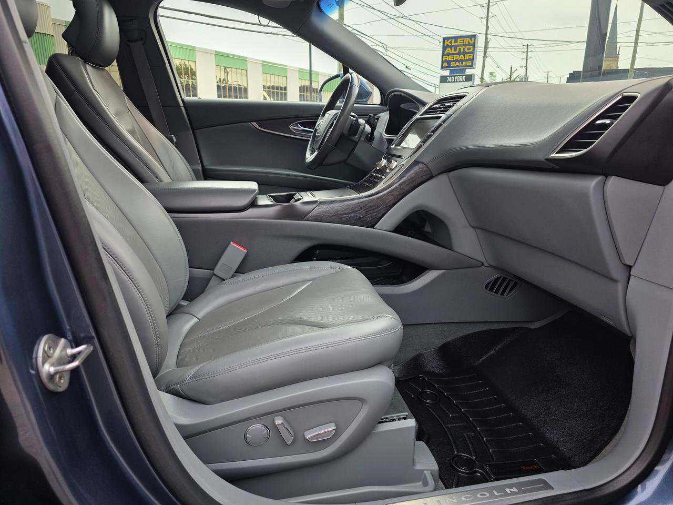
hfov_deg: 73.9
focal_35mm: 23
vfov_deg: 58.9
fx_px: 447
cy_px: 252
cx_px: 336
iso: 80
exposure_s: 1/1238
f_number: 1.7
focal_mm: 6.3
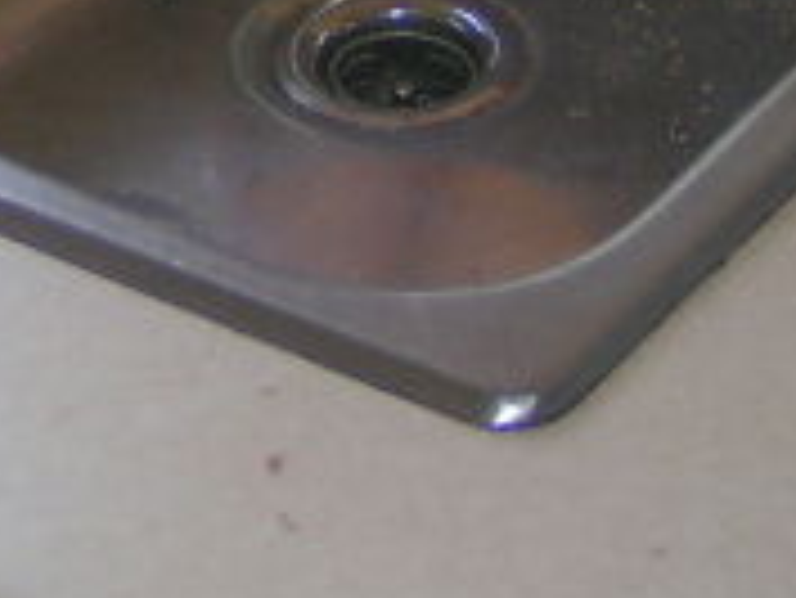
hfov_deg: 11.0
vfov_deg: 8.3
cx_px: -108
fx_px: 4073
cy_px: -243
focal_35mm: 177
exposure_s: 1/50
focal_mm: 7.6
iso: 50
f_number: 2.8
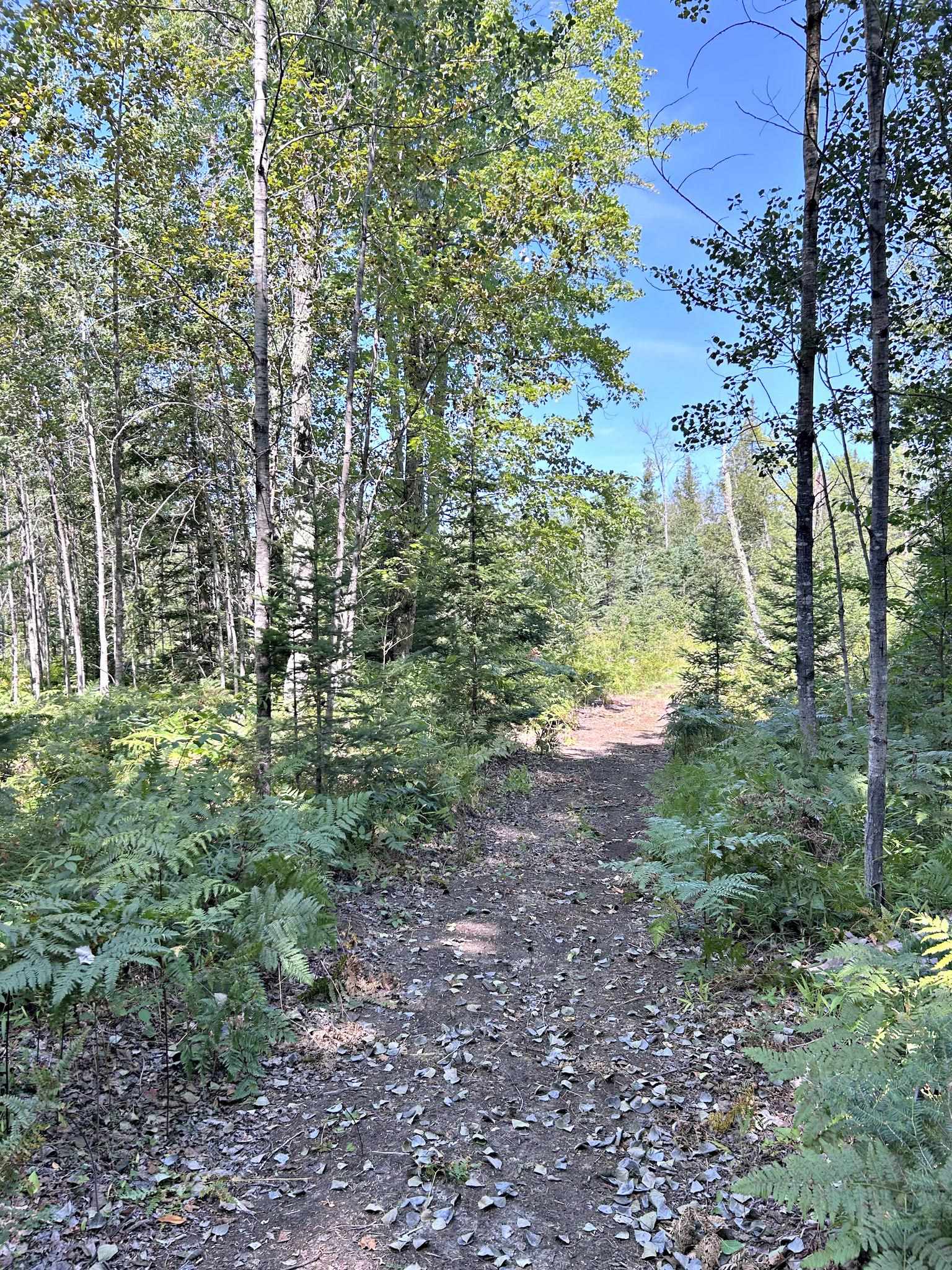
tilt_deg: -1.1
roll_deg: -0.5
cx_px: 476
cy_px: 635
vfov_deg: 67.3
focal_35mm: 26
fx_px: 953
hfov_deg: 53.1
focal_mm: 5.7
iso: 50
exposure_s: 1/780
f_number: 1.5
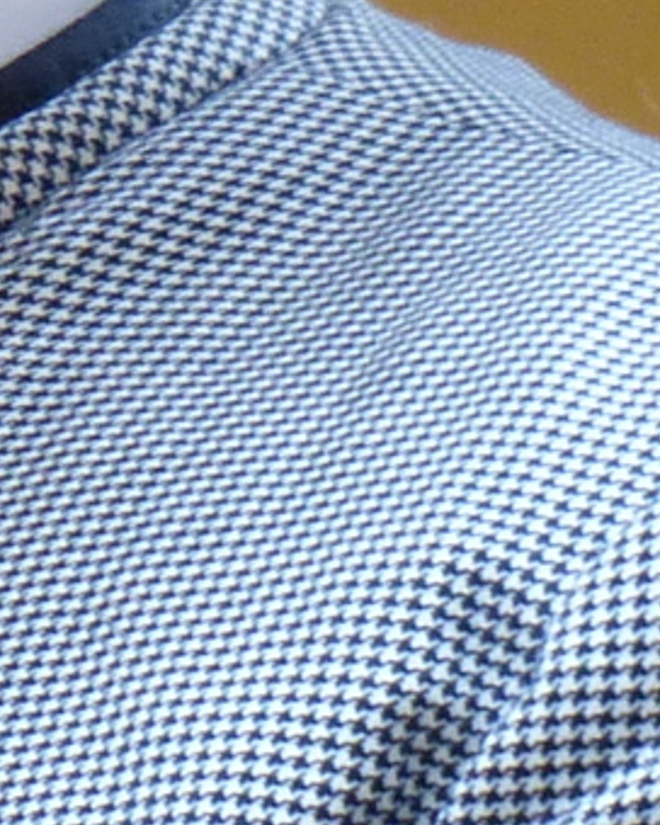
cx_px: -1931
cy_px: -25
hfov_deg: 1.0
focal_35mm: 1557
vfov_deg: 1.2
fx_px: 38017
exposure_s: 1/80
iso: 200
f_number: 2.8
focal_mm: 39.1
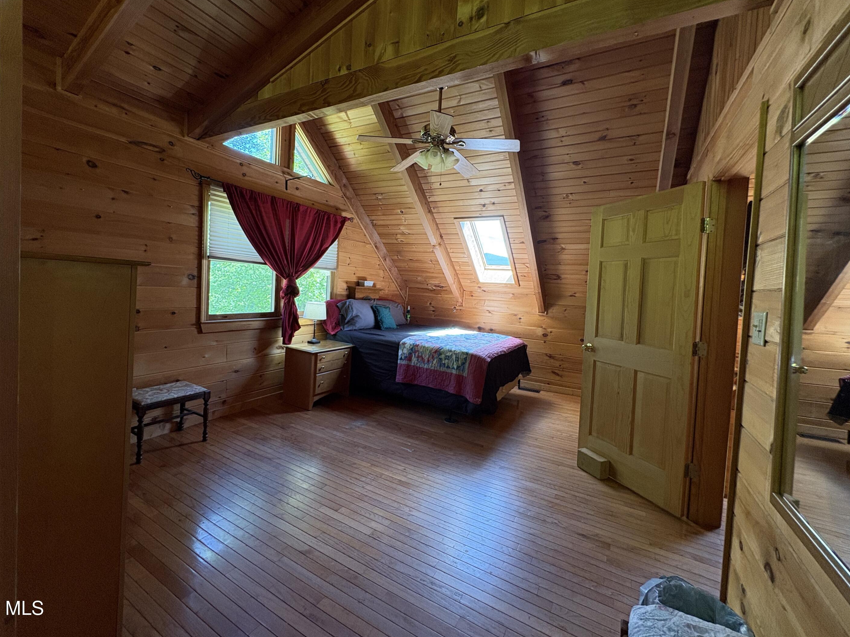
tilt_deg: -1.6
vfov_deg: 81.6
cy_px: 298
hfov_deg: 98.2
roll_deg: -2.8
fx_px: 368
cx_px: 415
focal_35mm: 15
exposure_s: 1/60
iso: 200
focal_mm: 2.22
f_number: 2.2
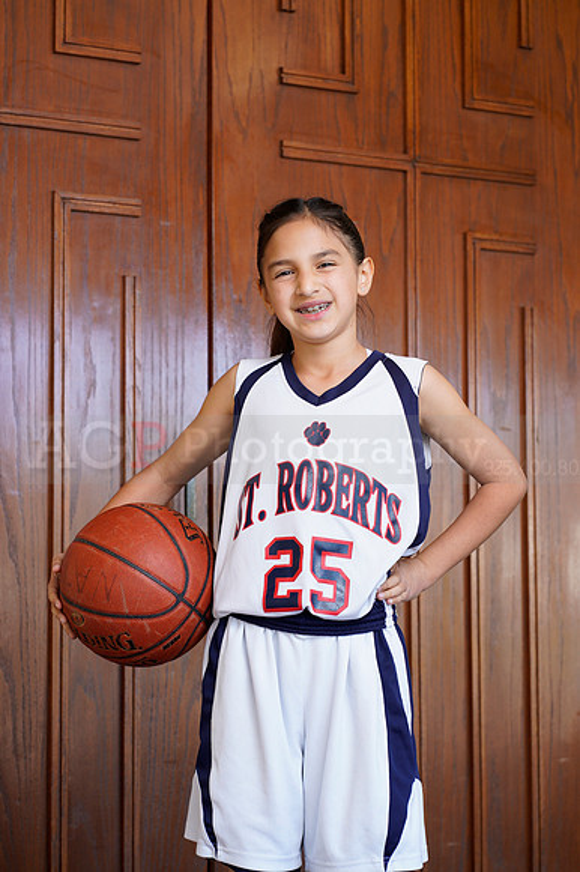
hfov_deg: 16.1
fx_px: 2056
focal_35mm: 85
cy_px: 436
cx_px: 290
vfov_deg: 23.9
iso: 200
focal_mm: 85
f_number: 5.6
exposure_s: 1/60
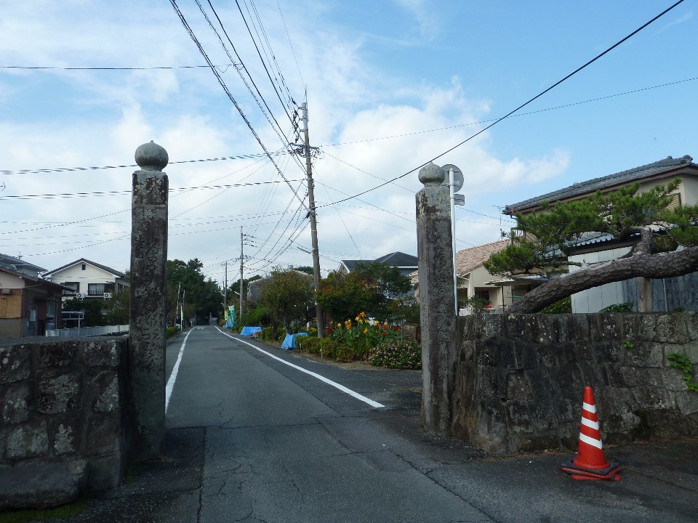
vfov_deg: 54.9
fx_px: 504
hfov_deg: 69.4
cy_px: 262
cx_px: 349
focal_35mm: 25
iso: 80
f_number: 4
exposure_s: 1/500
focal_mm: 4.1
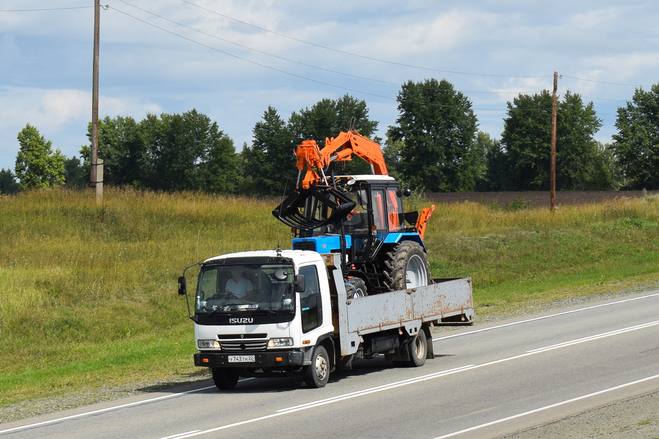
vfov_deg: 16.6
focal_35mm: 82
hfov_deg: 24.6
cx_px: 330
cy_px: 220
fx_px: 1510
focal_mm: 55
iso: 200
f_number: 10
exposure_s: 1/400
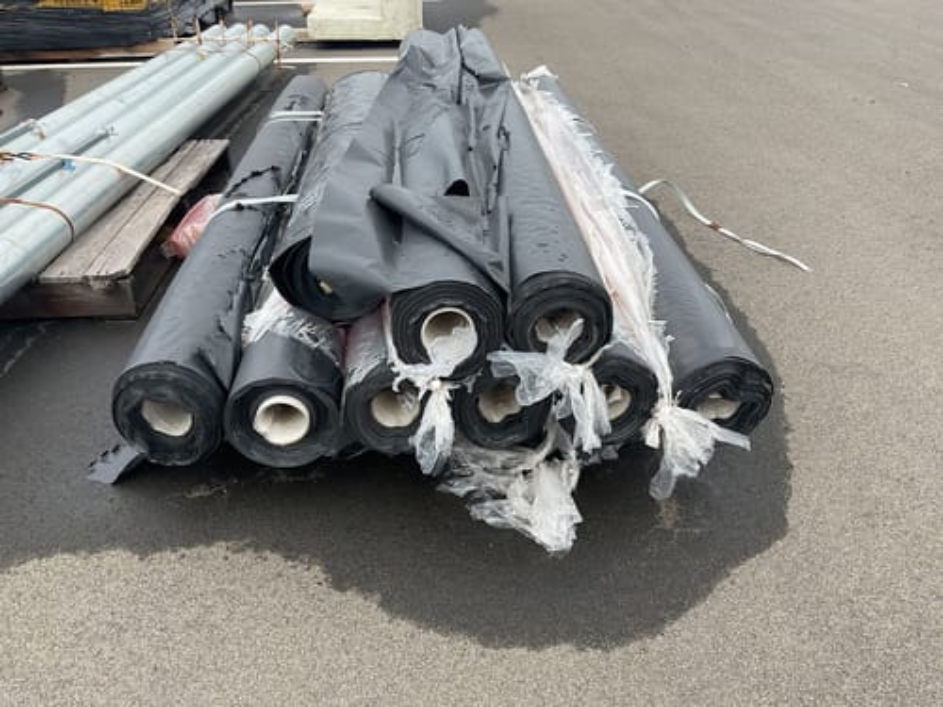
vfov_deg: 48.2
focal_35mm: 29
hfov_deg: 61.7
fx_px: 790
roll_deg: +1.5
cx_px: 472
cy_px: 354
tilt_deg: -31.9
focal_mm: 3
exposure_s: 1/613
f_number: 1.8
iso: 16
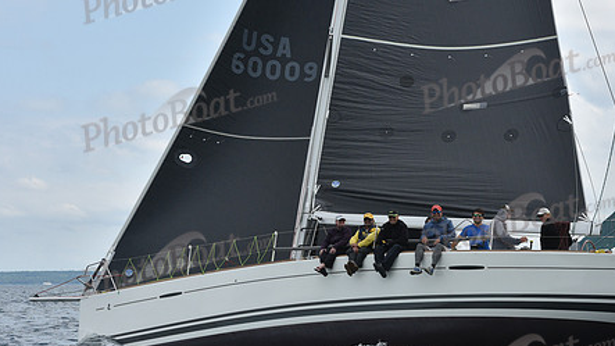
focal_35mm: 96
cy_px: 169
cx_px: 350
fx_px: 1565
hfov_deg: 22.2
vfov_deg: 12.6
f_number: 9
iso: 400
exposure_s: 1/800
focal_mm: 70
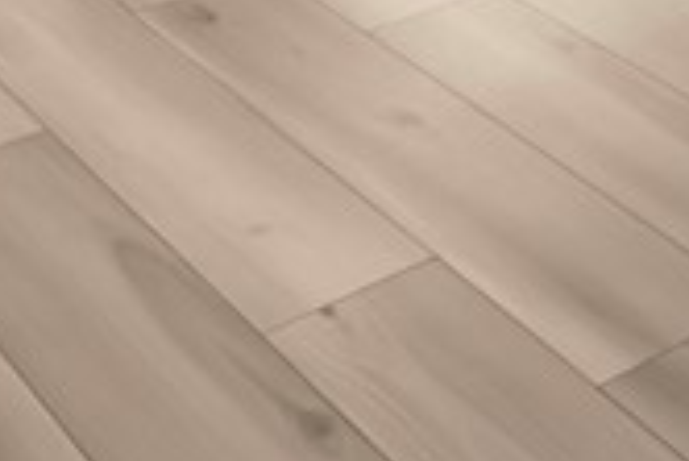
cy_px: -939
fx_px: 2126
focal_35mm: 111
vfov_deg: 9.5
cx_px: 1332
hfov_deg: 15.2
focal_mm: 17
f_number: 8
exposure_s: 1/20
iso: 400
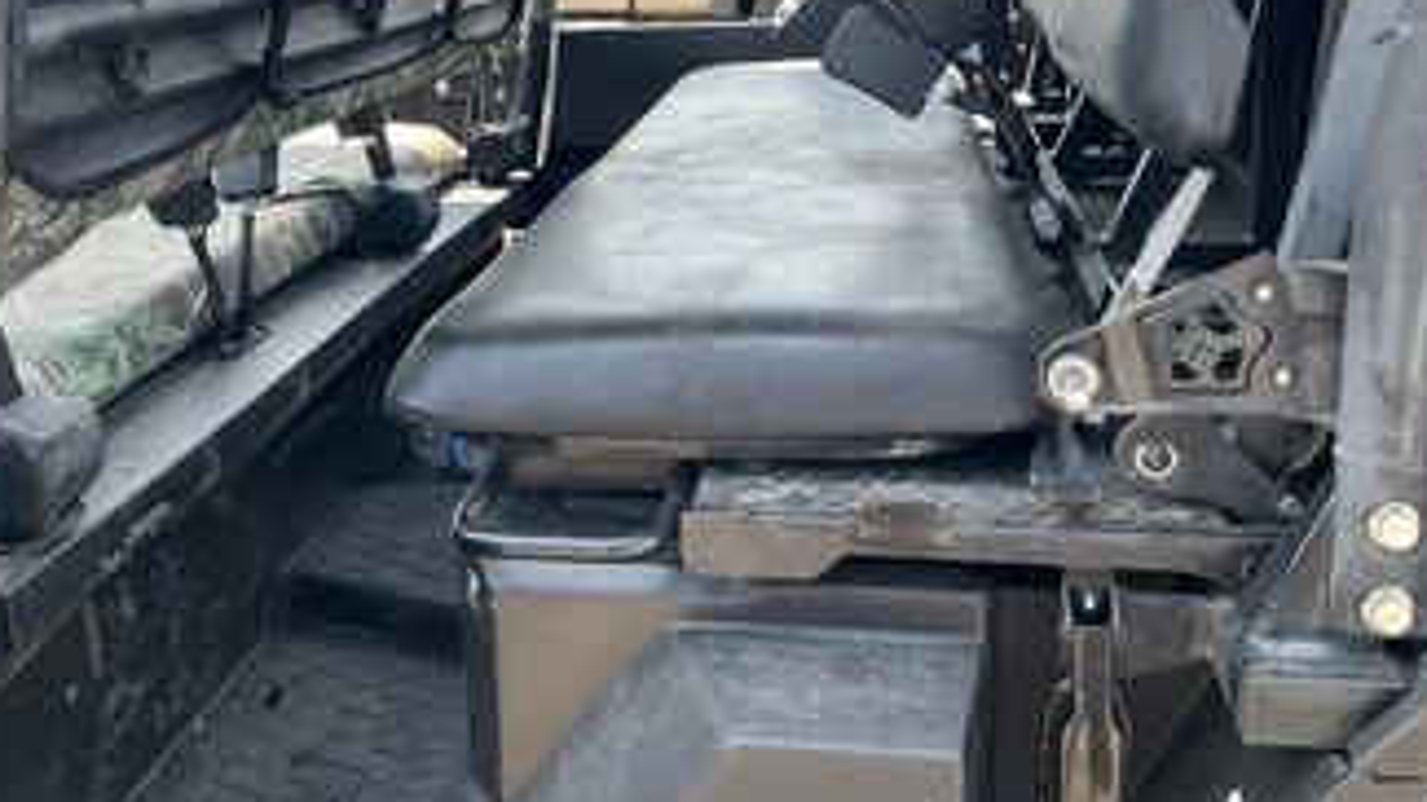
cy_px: 212
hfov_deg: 51.5
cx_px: 643
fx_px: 1475
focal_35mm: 39
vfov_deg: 30.0
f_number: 1.8
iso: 20
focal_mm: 3
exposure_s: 1/234
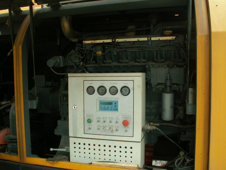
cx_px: 113
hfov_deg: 52.6
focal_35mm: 35
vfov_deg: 40.7
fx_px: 229
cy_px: 85
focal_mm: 5.86
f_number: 3.2
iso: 50
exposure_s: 1/50
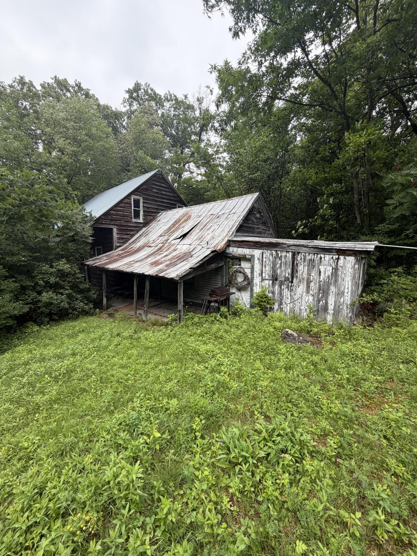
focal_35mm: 14
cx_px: 208
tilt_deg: -6.7
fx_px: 225
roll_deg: +0.6
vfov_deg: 102.1
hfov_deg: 85.7
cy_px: 278
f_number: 2.2
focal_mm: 2.22
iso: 50
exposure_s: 1/201
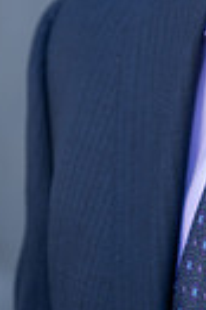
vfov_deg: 4.4
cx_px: 282
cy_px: -76
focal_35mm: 470
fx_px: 4045
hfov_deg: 2.9
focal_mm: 137
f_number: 4
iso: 125
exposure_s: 1/125
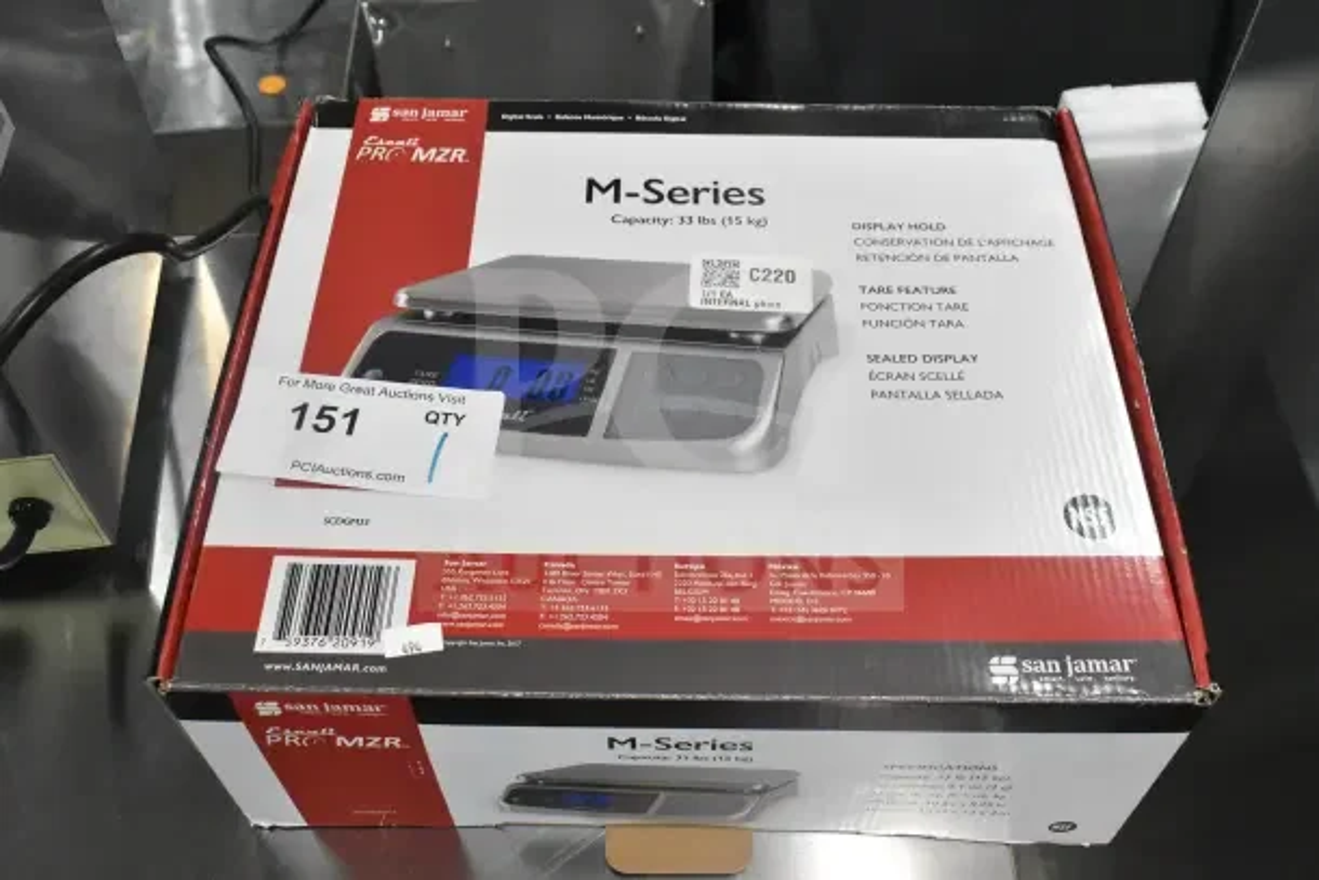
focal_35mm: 36
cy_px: 440
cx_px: 660
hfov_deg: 53.1
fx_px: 1319
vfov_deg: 36.9
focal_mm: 24
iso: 6400
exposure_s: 1/250
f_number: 9
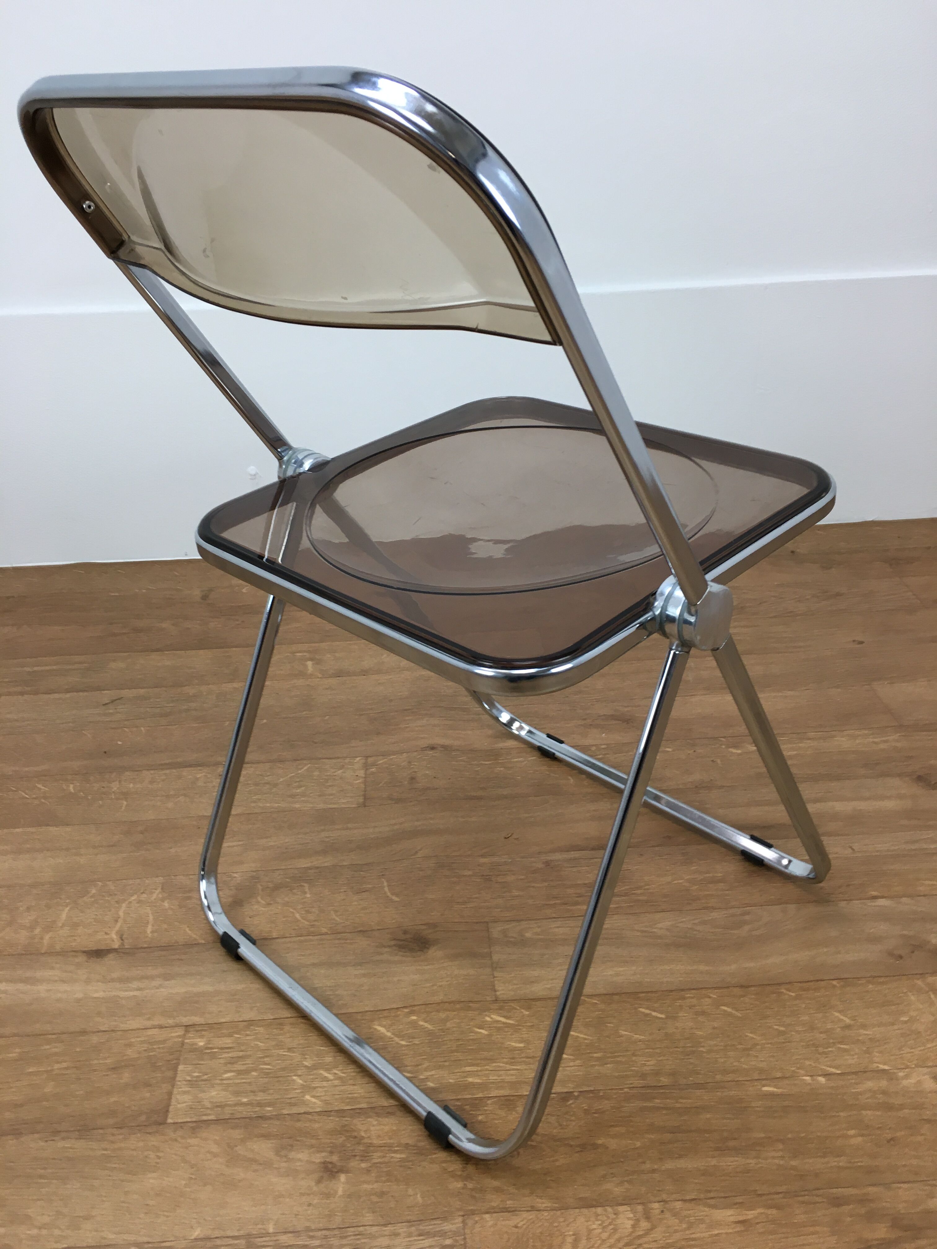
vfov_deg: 61.7
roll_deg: +1.1
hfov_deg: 48.2
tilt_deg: -27.0
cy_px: 624
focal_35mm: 29
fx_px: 1047
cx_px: 468
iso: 25
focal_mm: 4.15
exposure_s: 1/33
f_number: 2.2
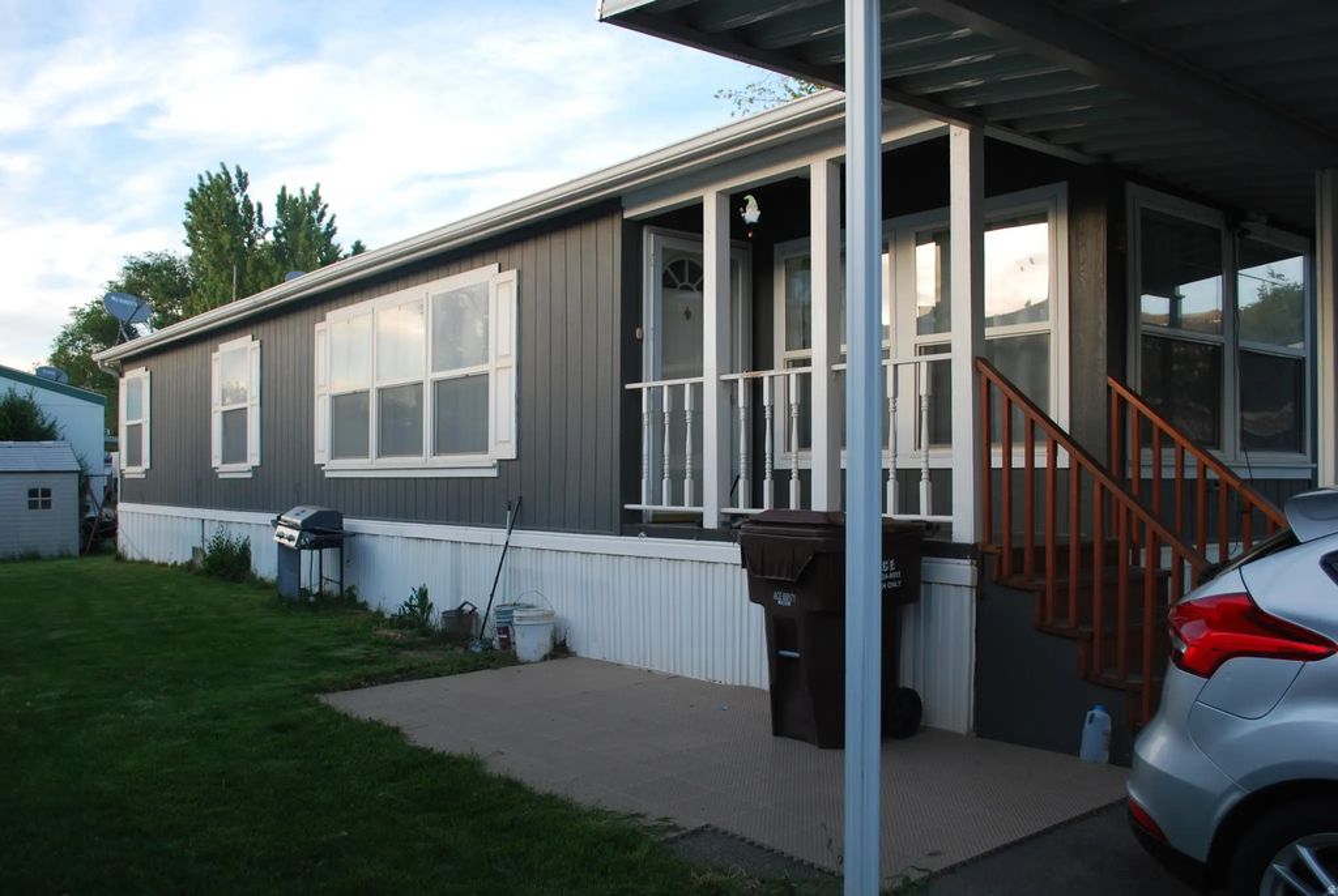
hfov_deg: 57.2
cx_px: 669
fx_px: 1228
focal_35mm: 33
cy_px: 448
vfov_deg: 40.1
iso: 200
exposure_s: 1/100
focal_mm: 22
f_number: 5
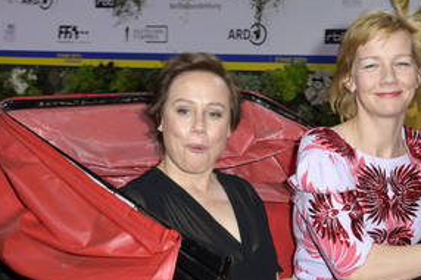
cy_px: 203
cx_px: 288
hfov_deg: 24.6
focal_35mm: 82
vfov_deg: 16.5
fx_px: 958
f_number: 6.3
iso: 500
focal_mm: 52
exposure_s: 1/250
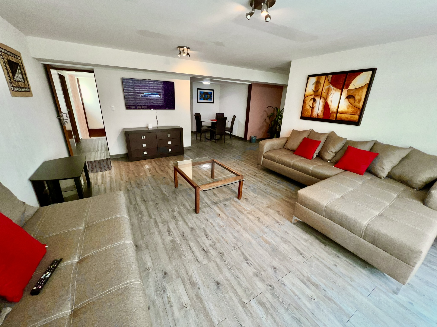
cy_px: 164
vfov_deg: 89.9
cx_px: 218
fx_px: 164
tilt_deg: -20.6
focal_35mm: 13
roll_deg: -1.5
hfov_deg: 106.2
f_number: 1.8
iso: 64
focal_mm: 1.57
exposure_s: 1/71
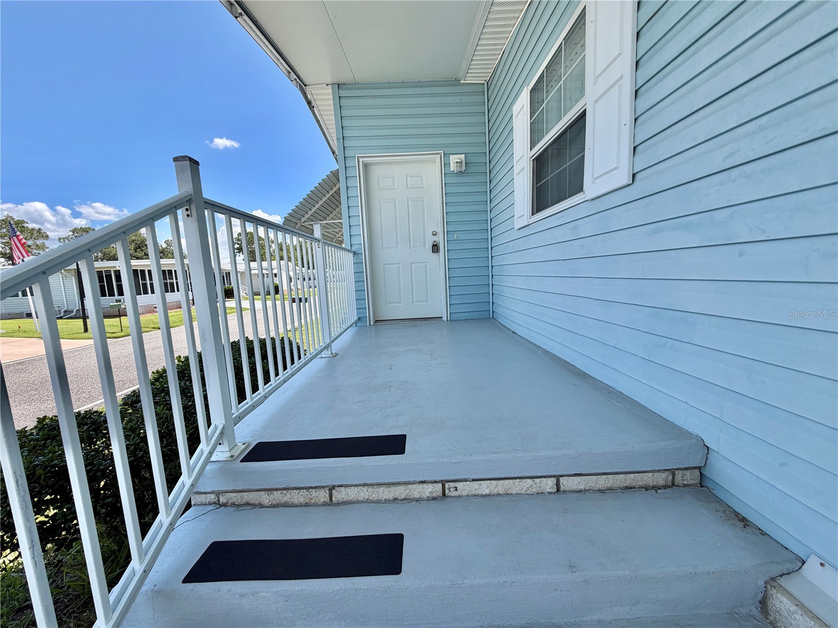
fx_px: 339
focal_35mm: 14
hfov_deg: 102.1
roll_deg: +3.0
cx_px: 419
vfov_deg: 85.7
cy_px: 314
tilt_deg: -7.7
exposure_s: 1/679
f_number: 2.2
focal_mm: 2.22
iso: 40
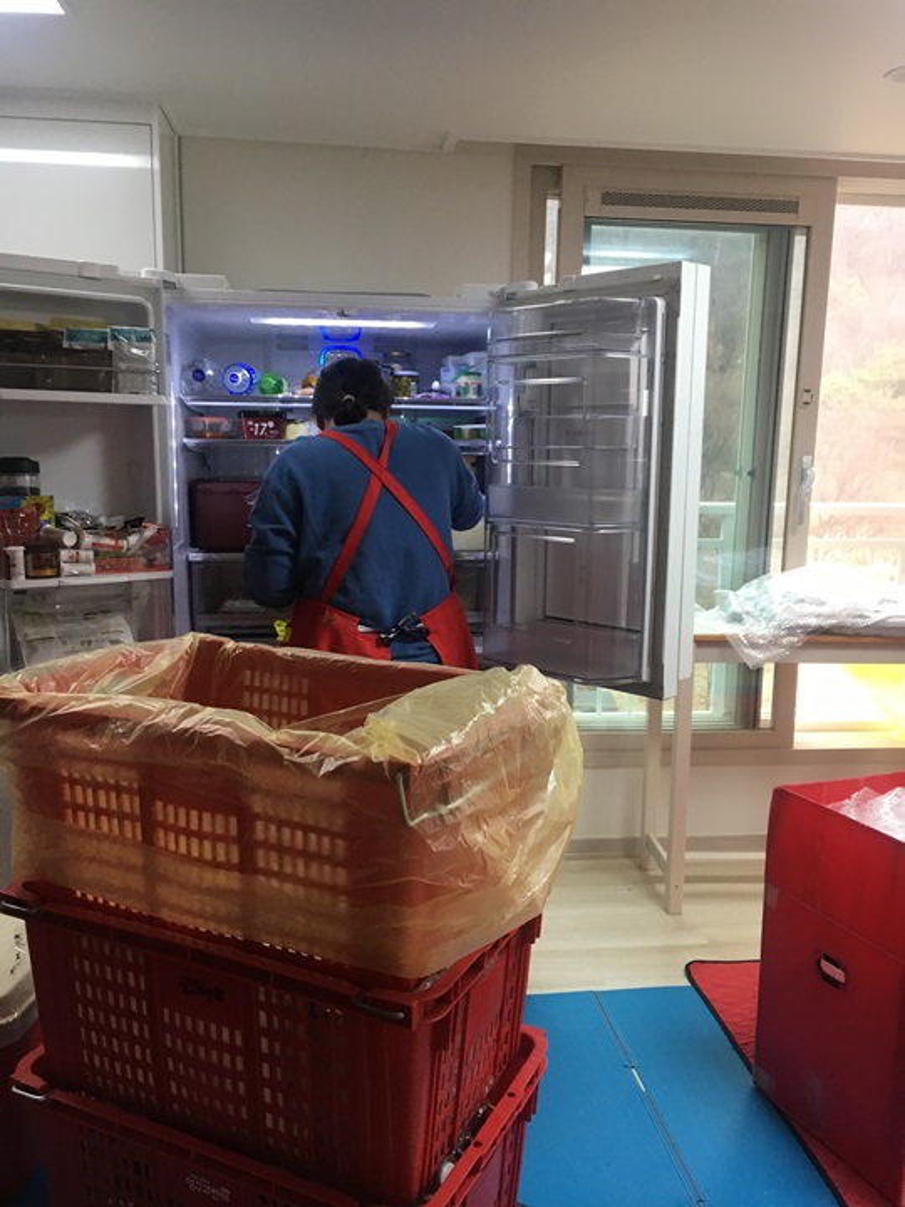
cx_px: 452
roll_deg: -1.1
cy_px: 604
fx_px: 1011
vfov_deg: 61.7
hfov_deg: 48.2
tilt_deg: -7.4
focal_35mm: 29
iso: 40
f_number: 2.2
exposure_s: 1/30
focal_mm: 4.15
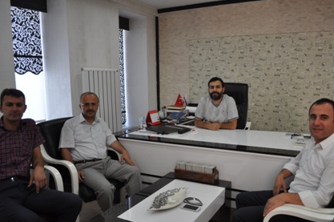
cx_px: 177
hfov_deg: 63.7
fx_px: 269
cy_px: 115
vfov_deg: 44.9
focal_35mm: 29
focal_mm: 18
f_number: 4
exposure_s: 1/60
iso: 640
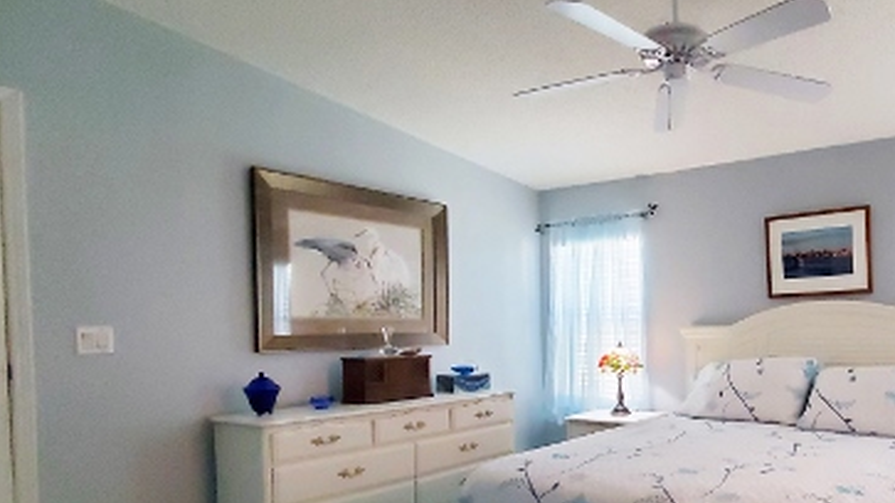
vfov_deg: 45.2
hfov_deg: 68.9
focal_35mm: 25
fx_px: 593
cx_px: 678
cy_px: 340
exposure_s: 1/60
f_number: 2.2
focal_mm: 1.8
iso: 500
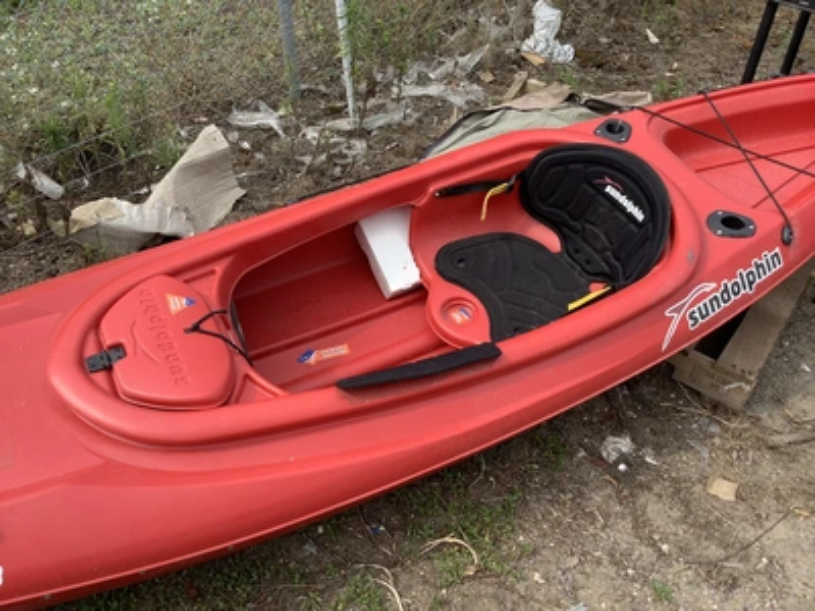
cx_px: 408
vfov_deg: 45.4
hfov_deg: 58.4
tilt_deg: -41.5
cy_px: 306
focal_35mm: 31
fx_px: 730
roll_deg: -2.0
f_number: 2.4
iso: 25
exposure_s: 1/599
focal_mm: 3.3
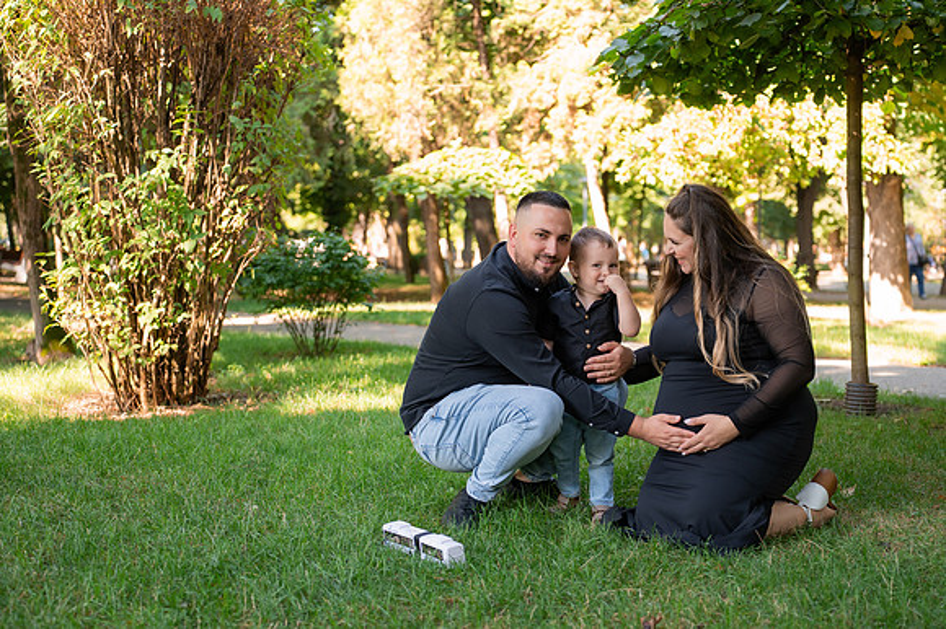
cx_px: 525
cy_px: 349
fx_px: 1369
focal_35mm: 52
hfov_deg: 38.1
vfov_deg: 25.9
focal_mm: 47
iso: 320
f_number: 2.8
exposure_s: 1/320
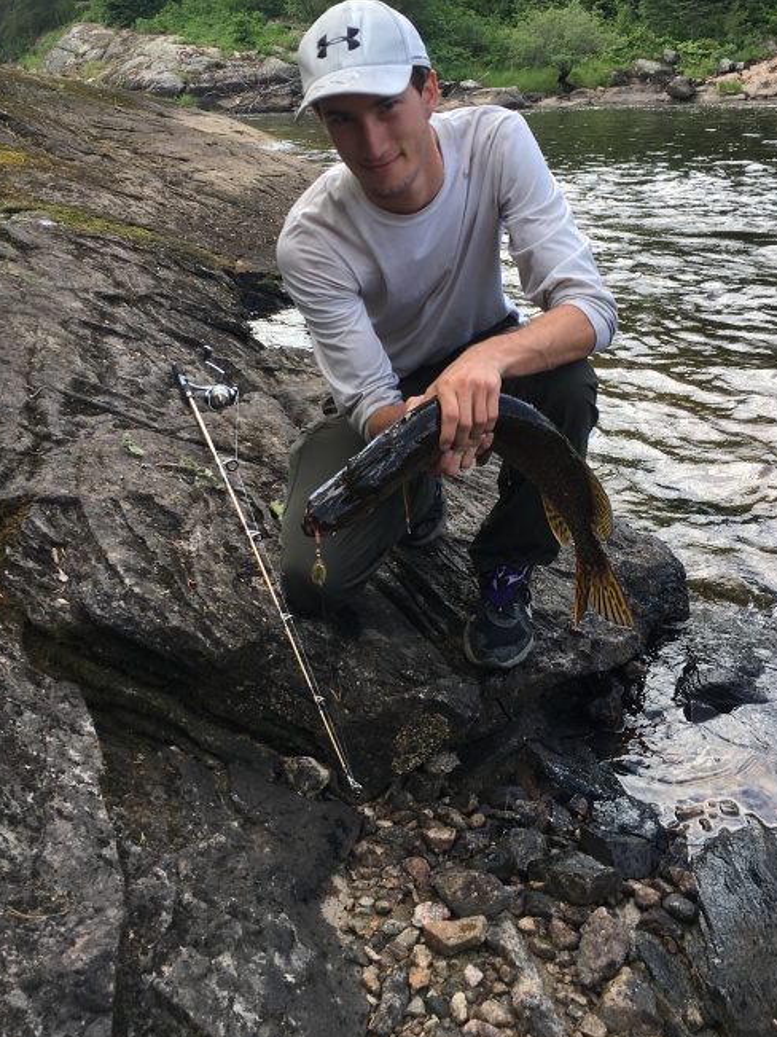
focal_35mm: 38
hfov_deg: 37.7
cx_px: 392
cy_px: 385
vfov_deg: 48.5
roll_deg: +0.4
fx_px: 1138
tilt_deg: -12.7
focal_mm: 4.15
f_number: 2.2
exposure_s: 1/273
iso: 25
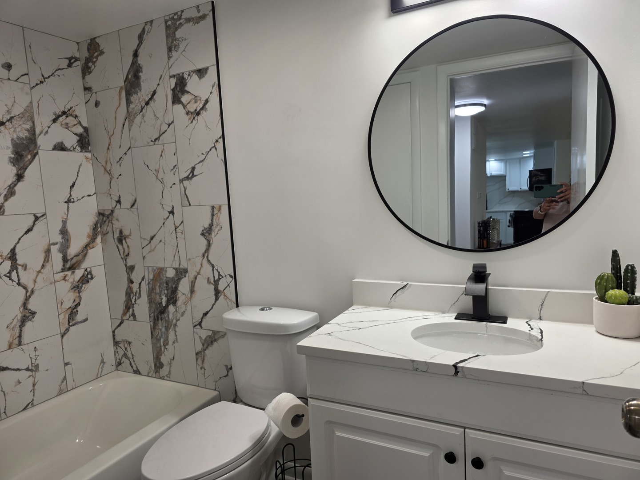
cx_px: 320
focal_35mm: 23
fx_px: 425
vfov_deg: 58.9
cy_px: 240
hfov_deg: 73.9
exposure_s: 1/120
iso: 64
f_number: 1.7
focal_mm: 6.3
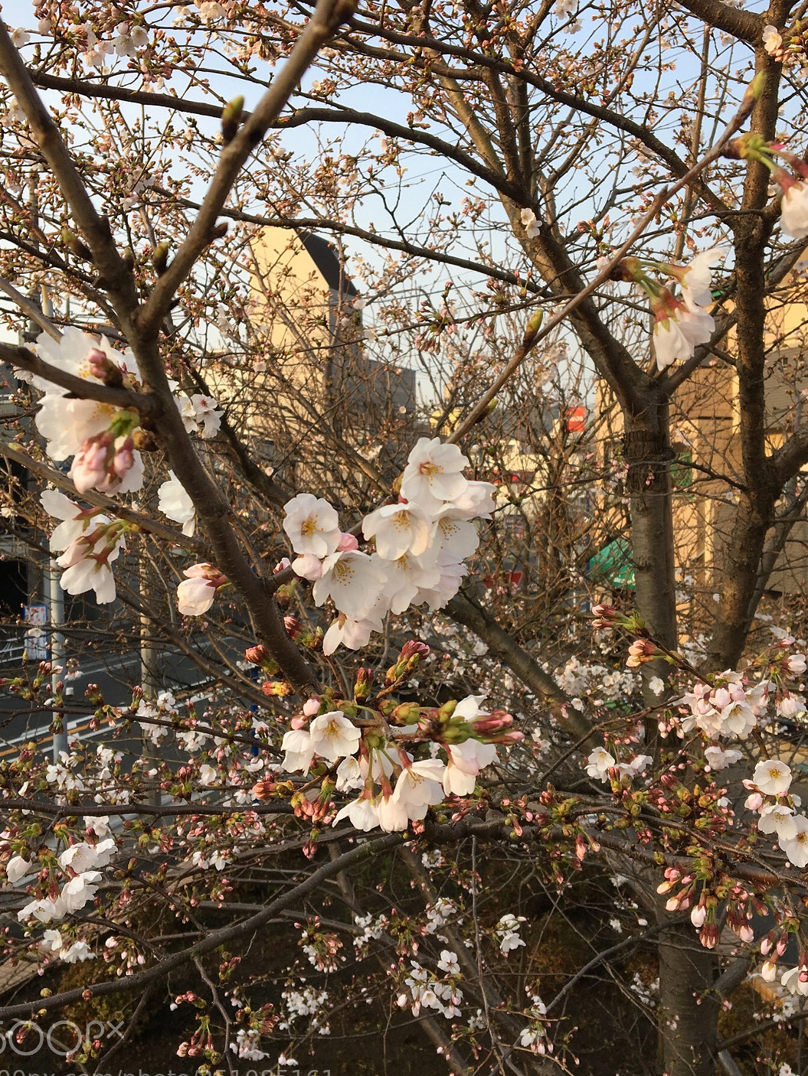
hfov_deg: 43.0
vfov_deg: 55.3
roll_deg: -0.3
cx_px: 394
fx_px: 1027
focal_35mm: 33
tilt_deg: -2.6
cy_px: 527
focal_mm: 4.15
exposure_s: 1/499
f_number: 2.2
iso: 25
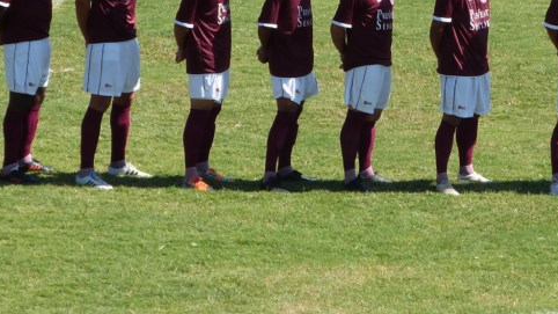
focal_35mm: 495
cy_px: -57
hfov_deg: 4.4
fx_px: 7323
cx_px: 473
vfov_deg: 2.5
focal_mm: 38.6
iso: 100
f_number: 5.6
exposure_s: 1/250
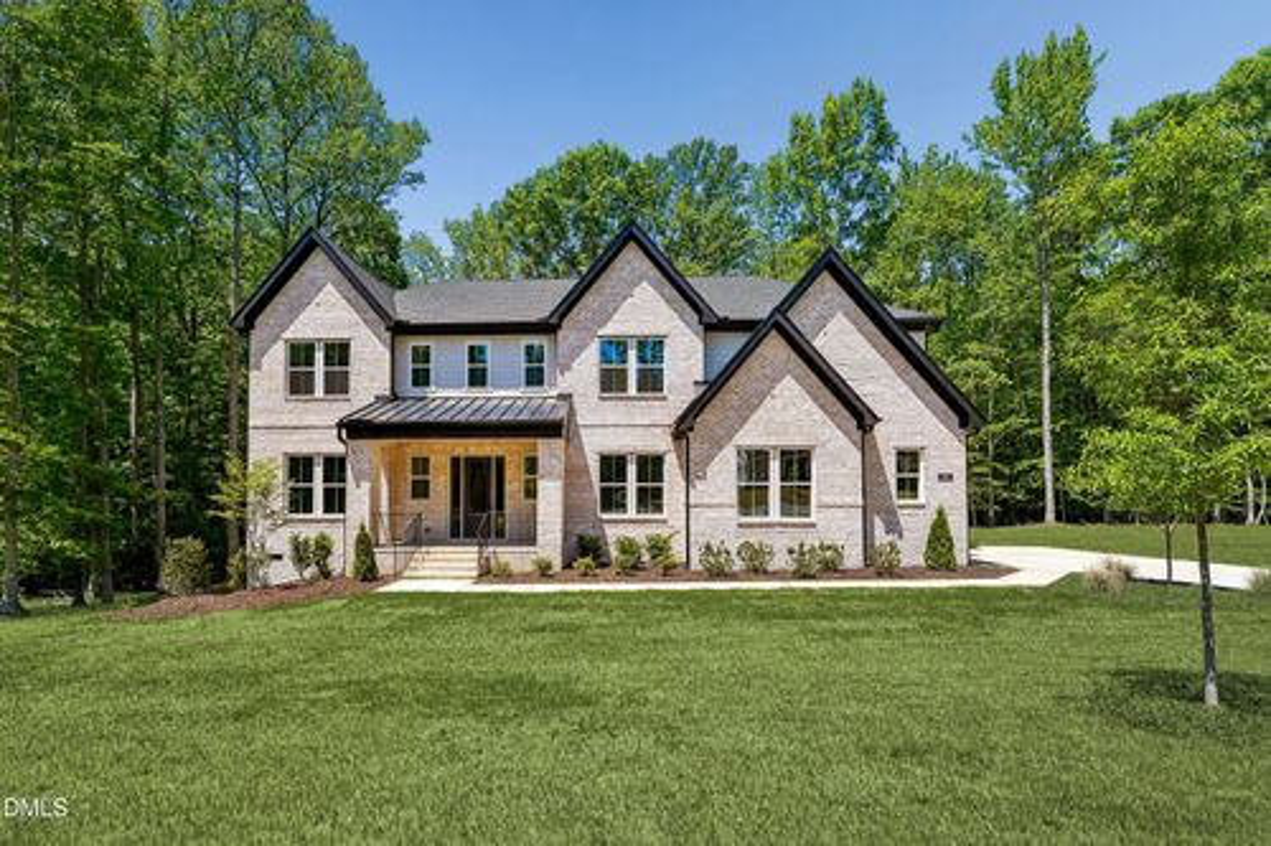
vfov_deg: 78.8
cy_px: 423
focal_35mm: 15
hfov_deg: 101.9
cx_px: 636
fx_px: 515
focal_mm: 14.6
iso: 125
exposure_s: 1/400
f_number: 9
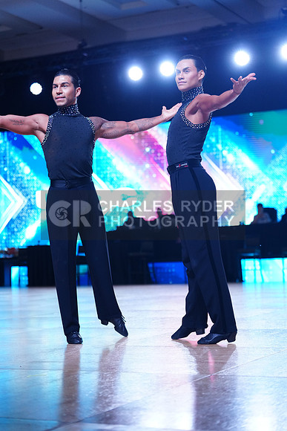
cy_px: 216
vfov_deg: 28.8
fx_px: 837
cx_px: 144
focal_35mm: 70
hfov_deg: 19.5
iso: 1250
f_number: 2.8
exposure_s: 1/1000
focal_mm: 70
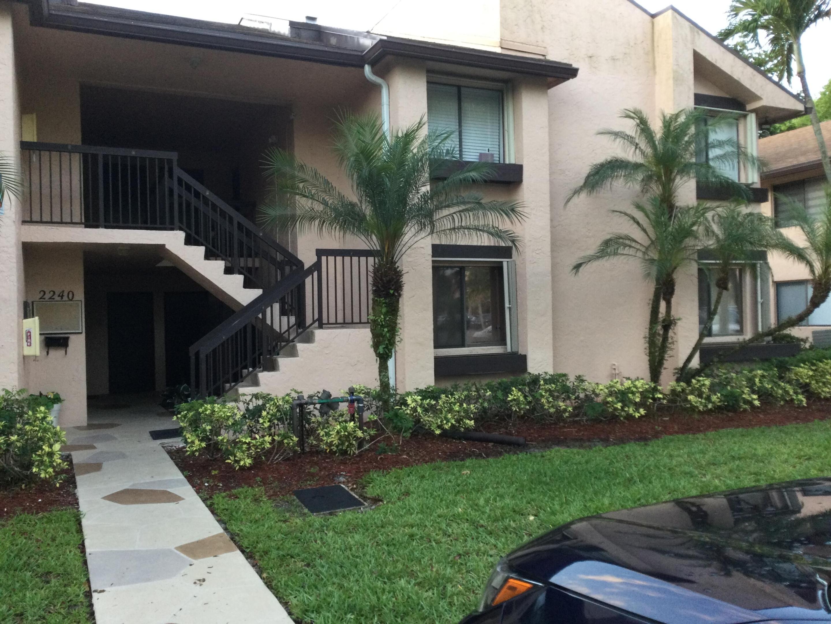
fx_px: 744
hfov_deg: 58.4
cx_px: 416
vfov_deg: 45.4
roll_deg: -0.4
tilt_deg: -0.6
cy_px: 312
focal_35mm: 31
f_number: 2.4
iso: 64
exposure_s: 1/30
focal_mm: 3.3
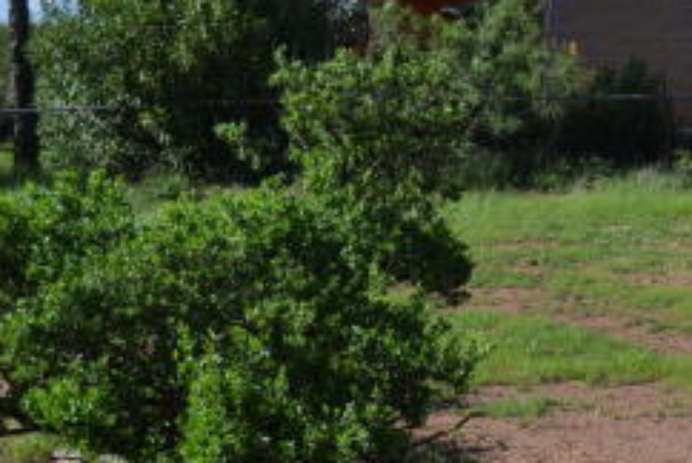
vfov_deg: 13.2
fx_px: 1972
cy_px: 9
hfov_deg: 18.7
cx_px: 861
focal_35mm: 102
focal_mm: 23
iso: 100
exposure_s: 1/250
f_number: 8
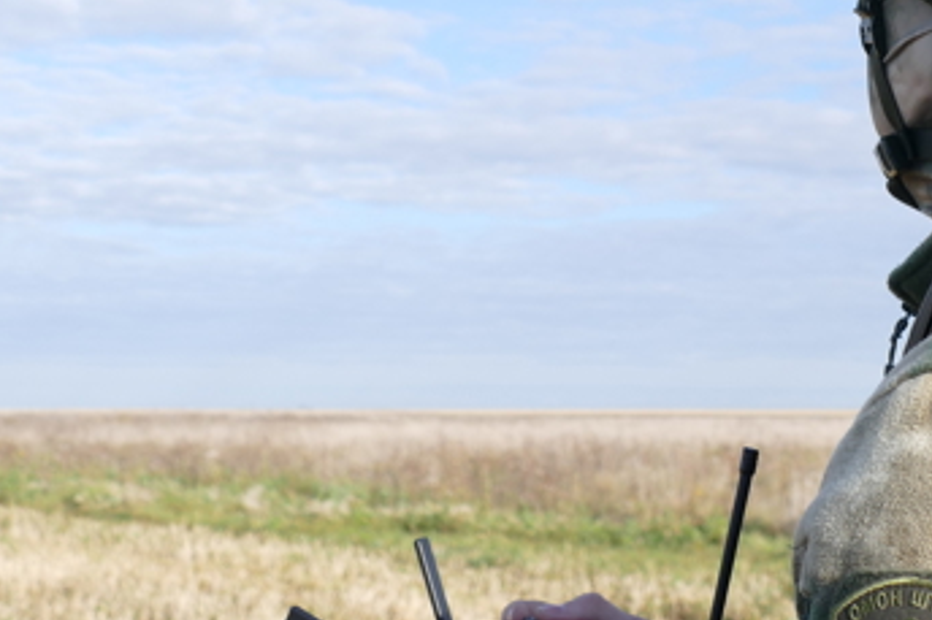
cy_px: 249
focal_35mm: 72
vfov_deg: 18.9
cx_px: 618
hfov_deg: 27.9
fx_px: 1863
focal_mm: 12.12
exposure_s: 1/2000
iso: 125
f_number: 3.2
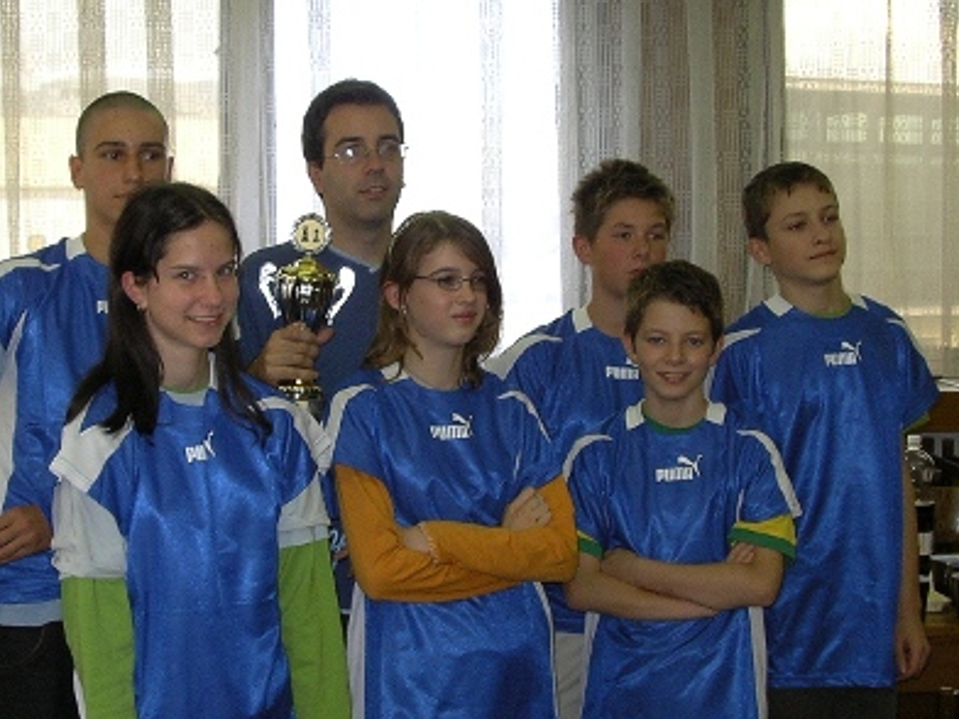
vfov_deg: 23.6
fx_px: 1718
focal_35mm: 62
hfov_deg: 31.1
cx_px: 365
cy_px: 330
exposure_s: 1/60
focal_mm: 5.8
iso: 80
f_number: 2.9
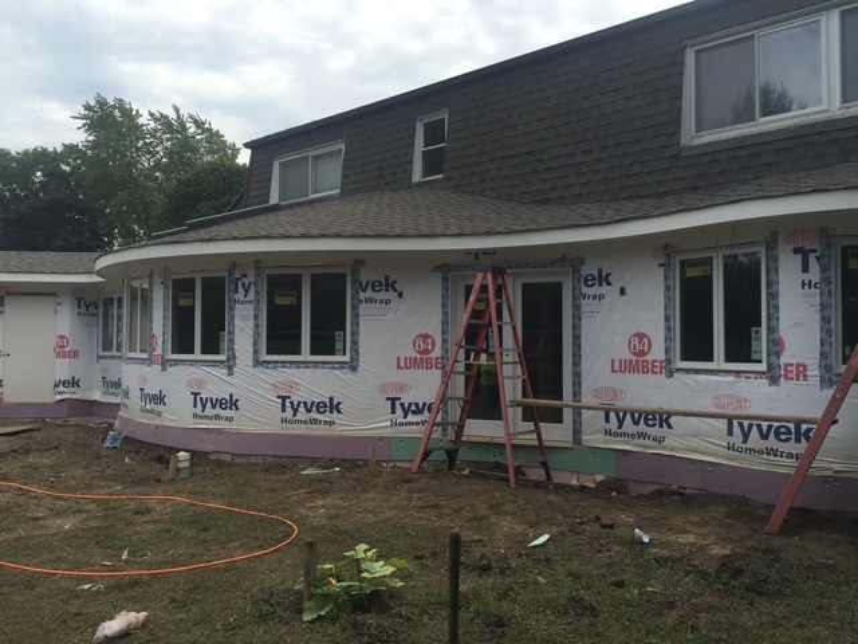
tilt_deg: +1.1
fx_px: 719
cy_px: 322
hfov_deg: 61.7
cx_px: 429
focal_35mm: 29
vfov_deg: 48.2
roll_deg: -0.6
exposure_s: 1/775
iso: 32
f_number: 2.2
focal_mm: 4.15
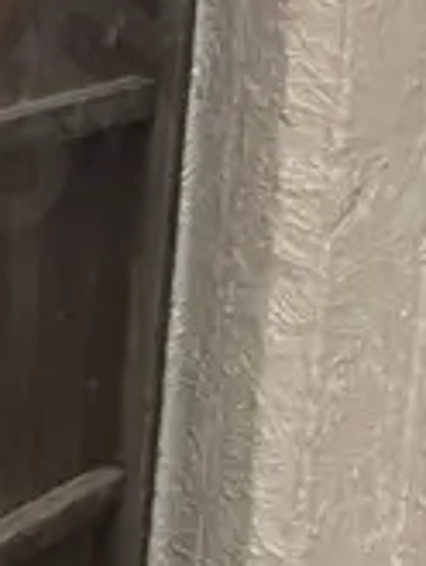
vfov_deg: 11.0
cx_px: -450
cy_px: 762
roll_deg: -0.9
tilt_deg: -16.7
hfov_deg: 8.1
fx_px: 2851
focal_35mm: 174
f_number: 1.8
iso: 160
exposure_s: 1/50
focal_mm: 3.99
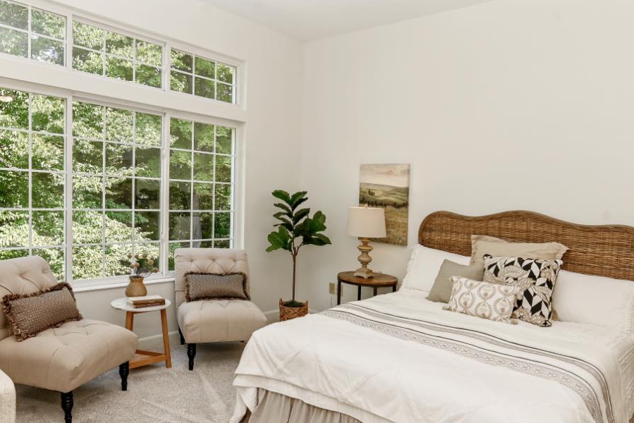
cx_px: 271
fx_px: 440
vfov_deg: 51.0
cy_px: 255
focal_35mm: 25
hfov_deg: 71.1
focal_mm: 15
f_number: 8
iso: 160
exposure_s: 1/80
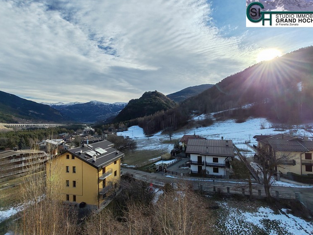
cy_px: 116
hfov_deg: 91.0
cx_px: 162
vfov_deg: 74.7
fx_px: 154
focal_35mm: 17
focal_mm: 1.96
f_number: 2.2
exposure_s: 1/2000
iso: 50
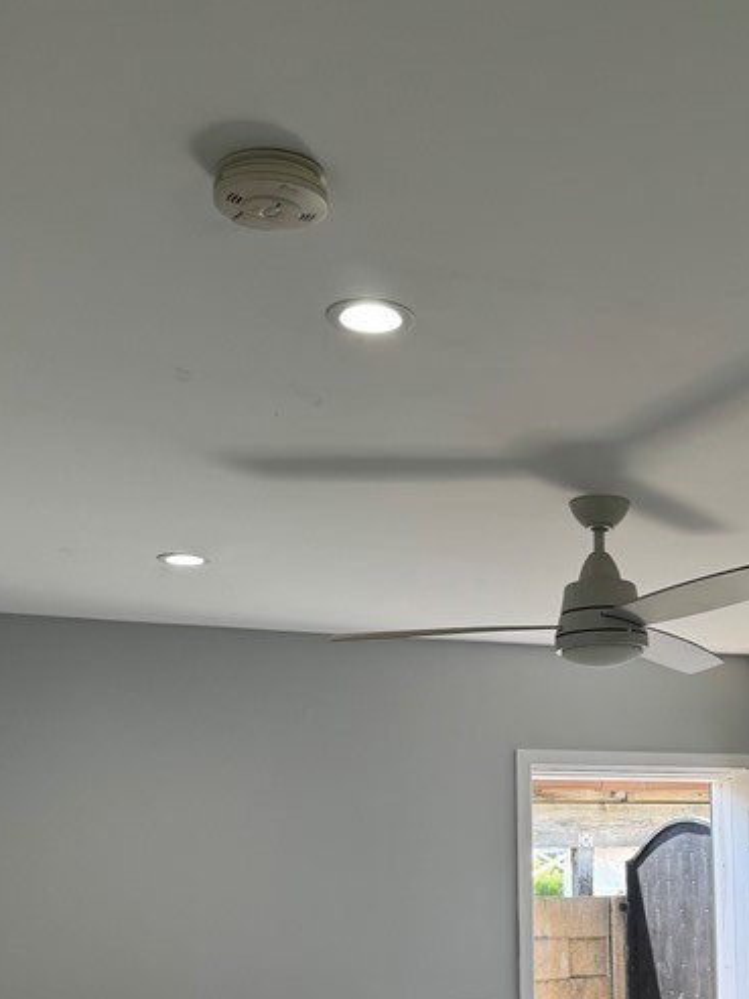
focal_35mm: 50
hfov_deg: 28.7
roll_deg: +0.3
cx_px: 562
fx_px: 1442
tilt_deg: +3.7
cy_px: 774
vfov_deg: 37.1
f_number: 1.78
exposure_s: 1/129
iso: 64
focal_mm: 6.76
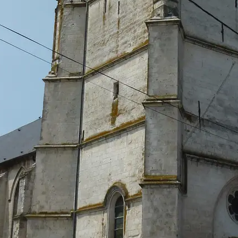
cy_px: 56
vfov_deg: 20.9
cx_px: 119
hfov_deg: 21.1
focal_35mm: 82
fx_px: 638
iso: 100
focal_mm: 5.4
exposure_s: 1/1600
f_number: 4
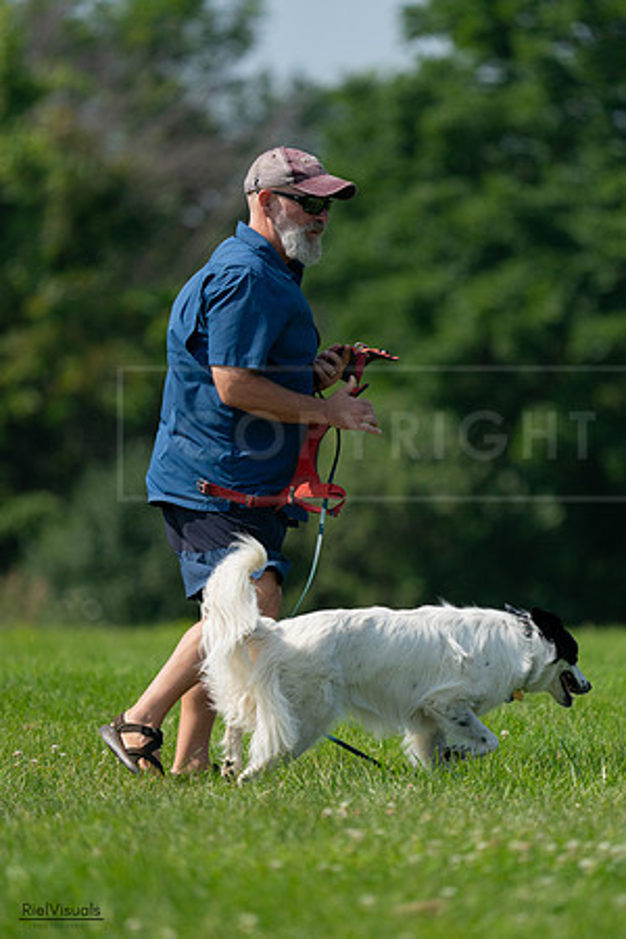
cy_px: 470
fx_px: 12363
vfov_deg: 4.3
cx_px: 313
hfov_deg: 2.9
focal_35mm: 474
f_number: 6.3
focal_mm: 474
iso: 1000
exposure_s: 1/4000
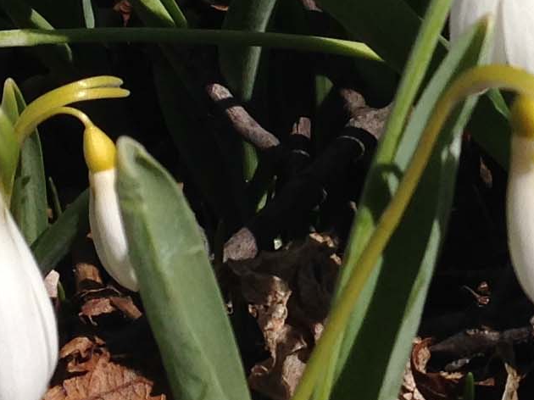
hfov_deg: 11.4
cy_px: 67
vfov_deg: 8.7
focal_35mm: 171
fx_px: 2637
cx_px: 567
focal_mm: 4.12
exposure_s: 1/3390
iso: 50
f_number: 2.4
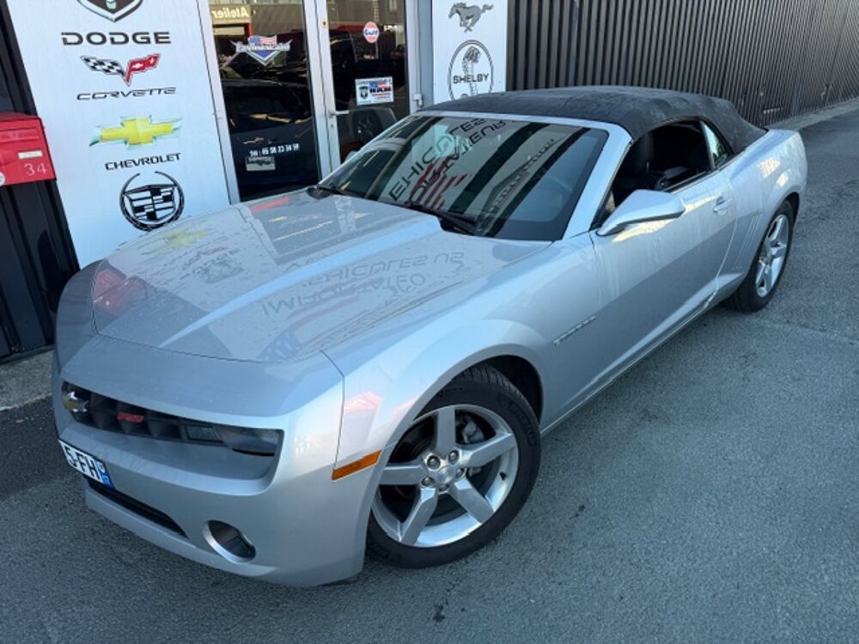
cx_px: 430
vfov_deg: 56.8
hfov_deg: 71.6
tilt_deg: -24.0
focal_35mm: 24
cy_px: 322
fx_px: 596
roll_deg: +2.6
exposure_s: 1/494
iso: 80
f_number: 1.78
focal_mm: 6.76
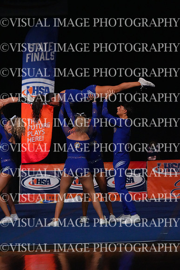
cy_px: 135
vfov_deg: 10.8
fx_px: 1424
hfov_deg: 7.2
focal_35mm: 190
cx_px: 90
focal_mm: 190
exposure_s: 1/1250
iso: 16000
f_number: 5.6
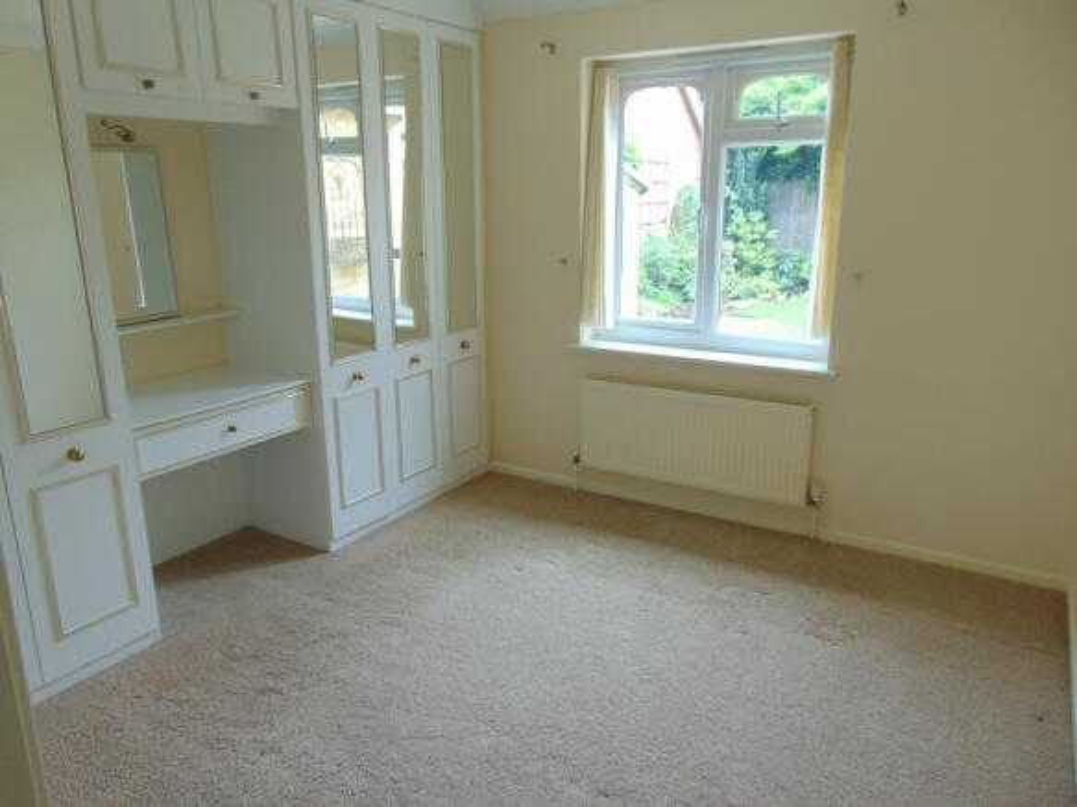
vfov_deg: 54.9
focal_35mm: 25
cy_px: 404
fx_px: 778
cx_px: 538
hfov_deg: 69.4
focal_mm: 4.5
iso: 80
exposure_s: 1/40
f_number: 3
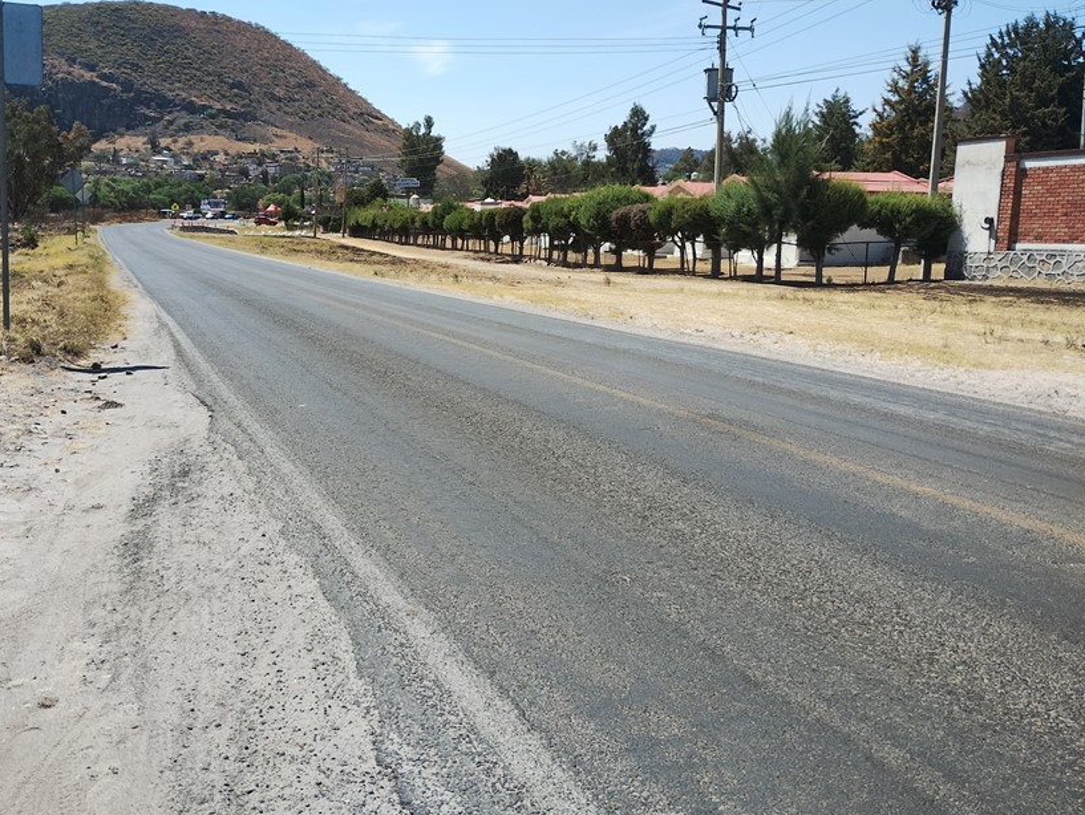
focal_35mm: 35
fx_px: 1098
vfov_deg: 40.7
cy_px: 360
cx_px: 431
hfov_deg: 52.2
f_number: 1.8
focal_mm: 4.27
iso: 100
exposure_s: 1/520
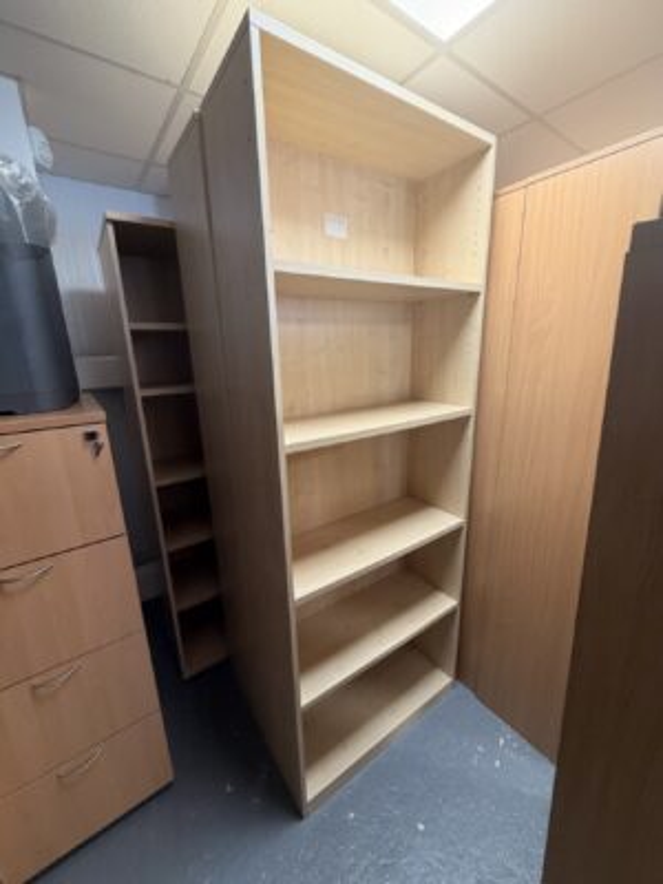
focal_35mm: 14
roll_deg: +1.9
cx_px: 332
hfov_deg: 85.7
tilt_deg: -13.9
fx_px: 358
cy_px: 442
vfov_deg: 102.1
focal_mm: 2.22
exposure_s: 1/50
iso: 160
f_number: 2.2
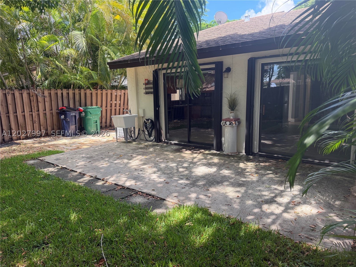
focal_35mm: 24
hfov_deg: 71.6
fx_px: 247
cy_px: 134
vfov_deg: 56.8
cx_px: 178
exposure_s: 1/593
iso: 100
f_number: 1.78
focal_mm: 6.76
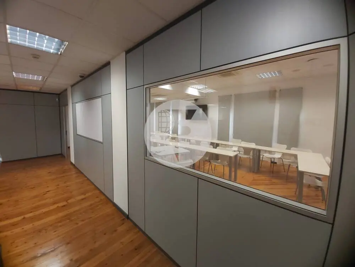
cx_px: 178
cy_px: 134
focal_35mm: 12
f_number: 2.2
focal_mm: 1.42
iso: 125
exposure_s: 1/50
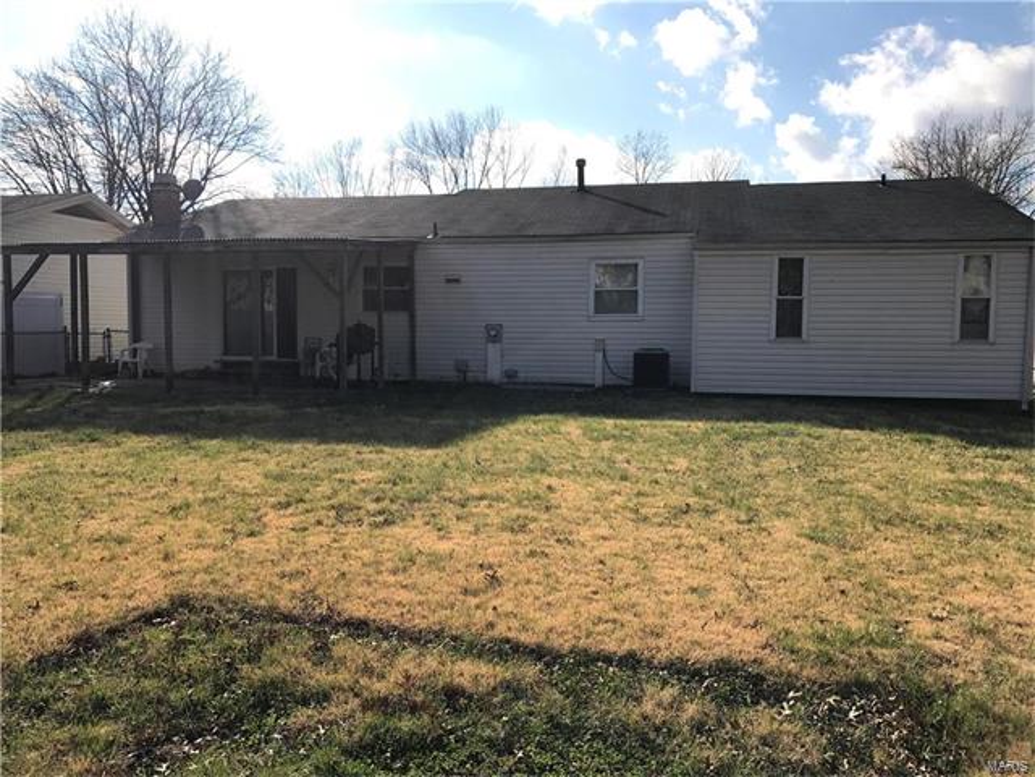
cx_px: 518
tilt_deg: -4.0
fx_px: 837
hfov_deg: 63.4
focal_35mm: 28
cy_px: 388
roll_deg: -0.3
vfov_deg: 49.7
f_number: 1.8
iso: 20
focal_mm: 3.99
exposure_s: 1/2907
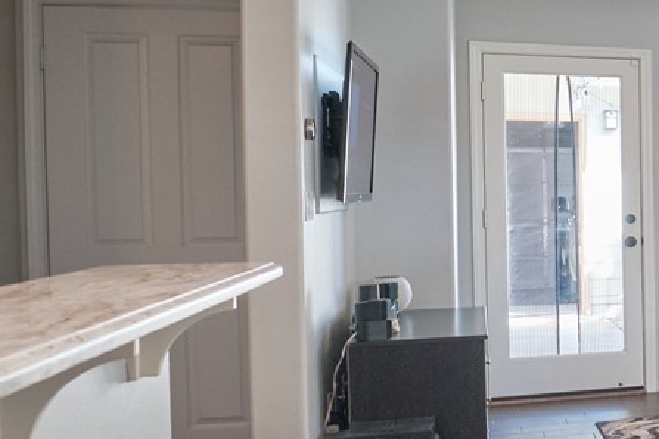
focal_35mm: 57
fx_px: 1043
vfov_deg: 23.8
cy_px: 223
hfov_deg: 24.6
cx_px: 1053
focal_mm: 10
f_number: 4
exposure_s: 1/25
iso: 500
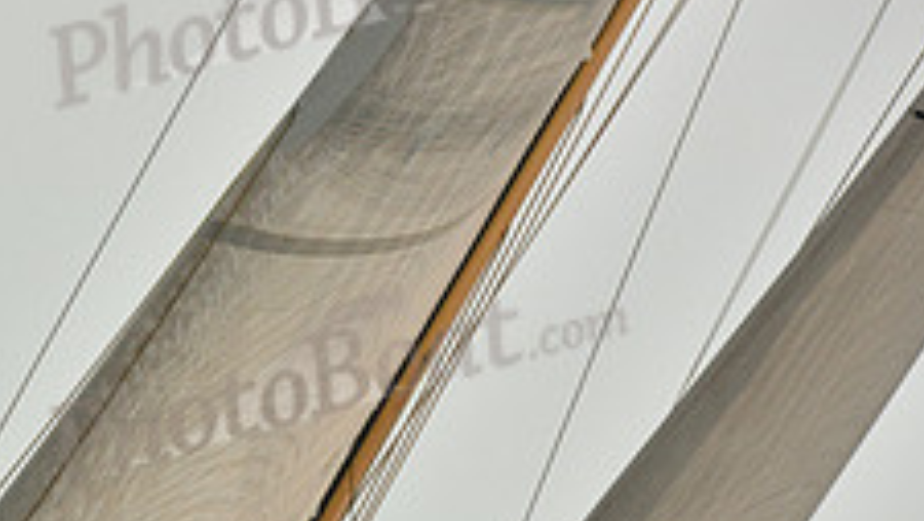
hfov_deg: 4.0
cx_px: -160
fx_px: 13217
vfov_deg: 2.3
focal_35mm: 539
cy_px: 650
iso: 400
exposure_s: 1/1600
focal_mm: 200
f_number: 10
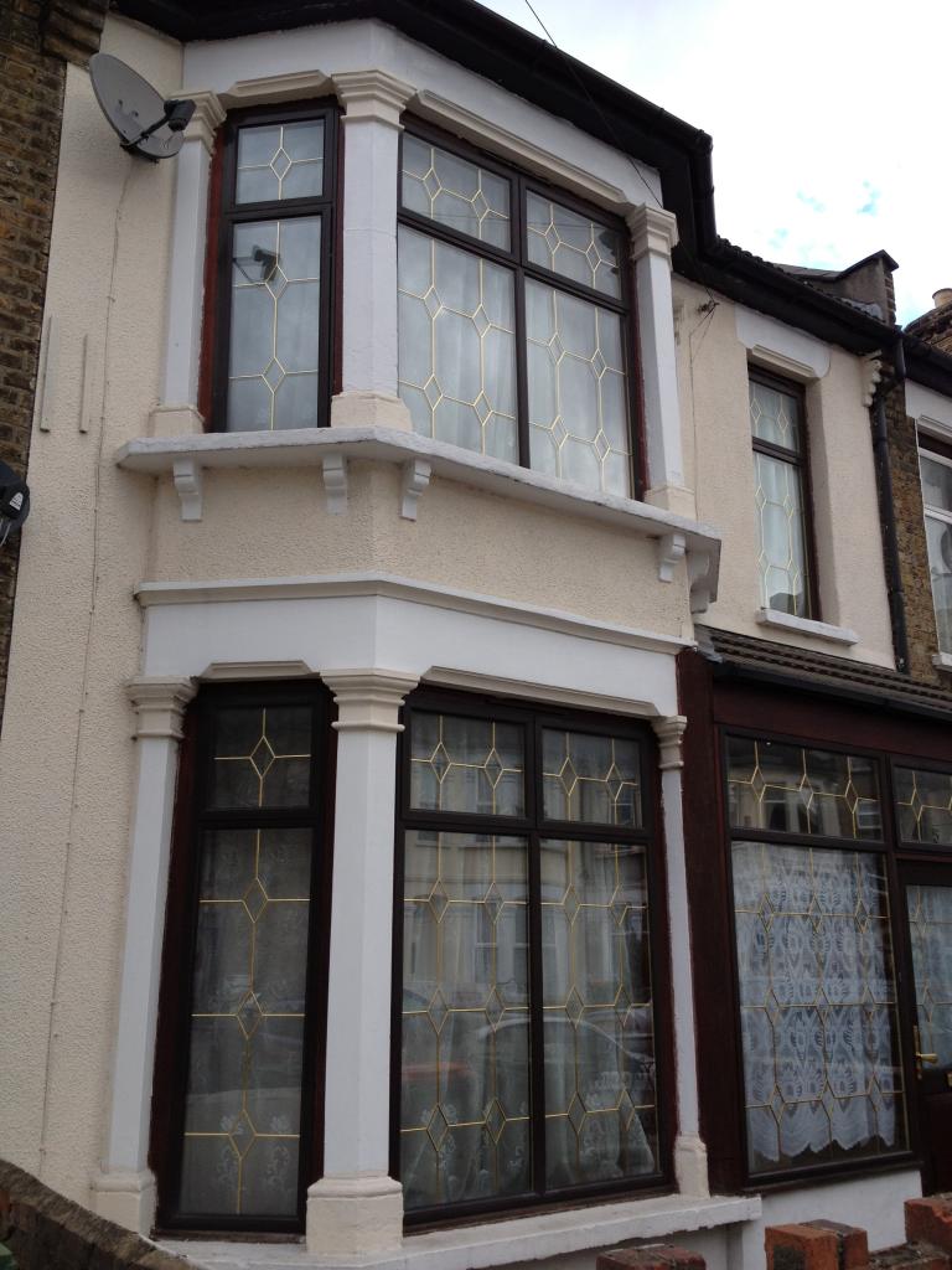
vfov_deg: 52.6
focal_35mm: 35
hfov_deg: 40.7
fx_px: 1283
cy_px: 635
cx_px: 476
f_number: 2.4
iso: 64
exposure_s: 1/483
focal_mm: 4.28
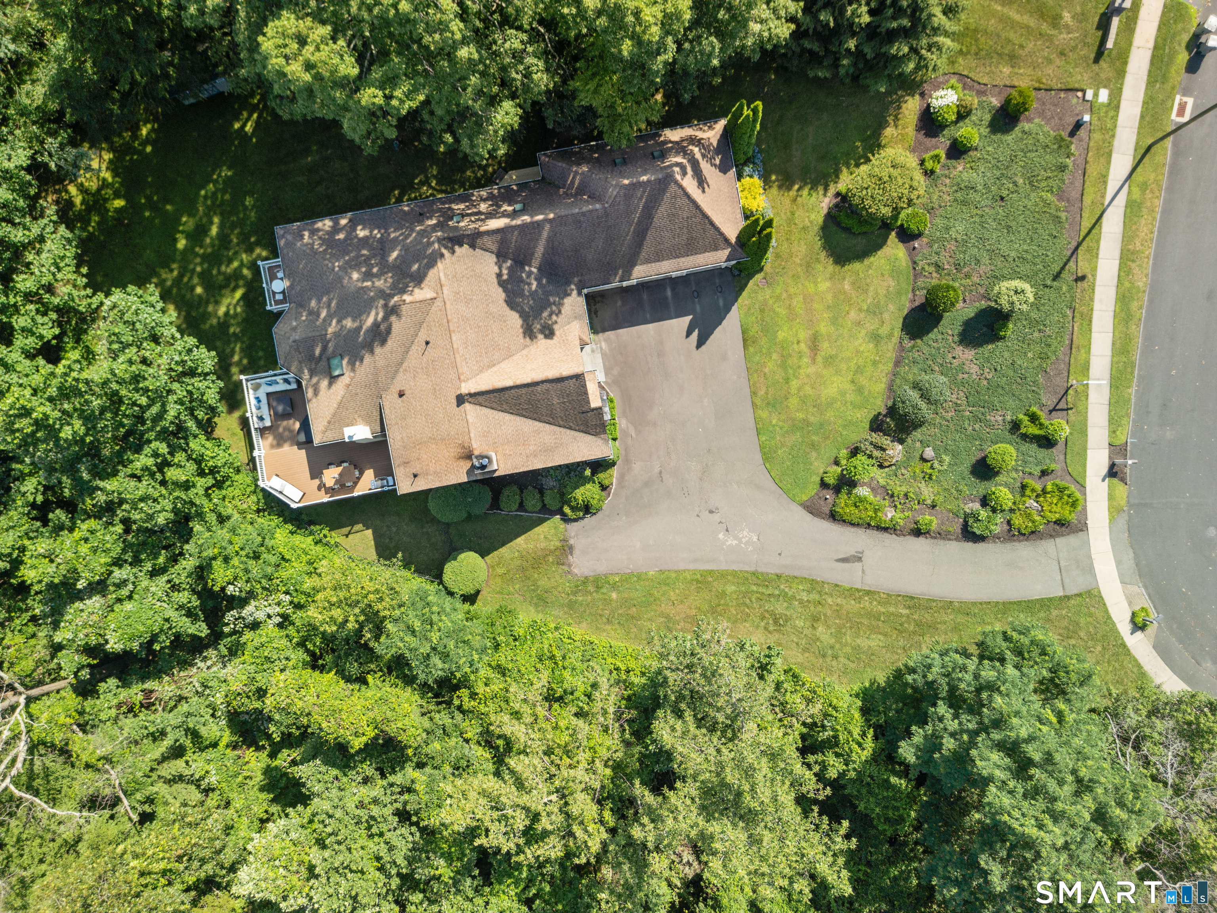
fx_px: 844
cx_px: 608
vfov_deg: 56.8
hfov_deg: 71.6
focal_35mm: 24
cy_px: 456
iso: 100
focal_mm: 6.72
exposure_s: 1/250
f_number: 1.7
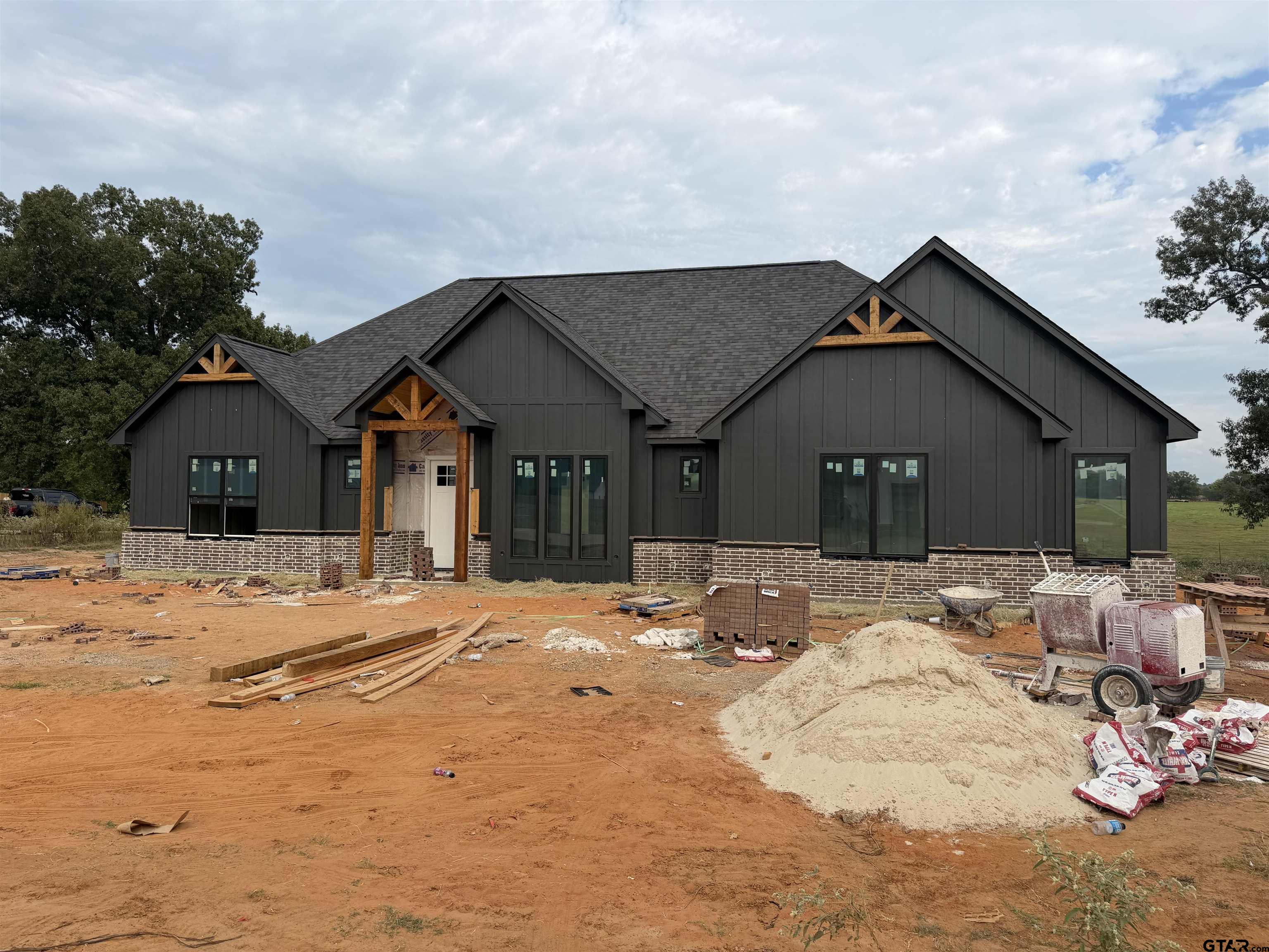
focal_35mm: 24
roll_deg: -0.6
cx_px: 634
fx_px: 880
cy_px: 476
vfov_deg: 56.8
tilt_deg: +1.4
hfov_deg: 71.6
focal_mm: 6.76
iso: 80
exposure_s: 1/3279
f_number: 1.78
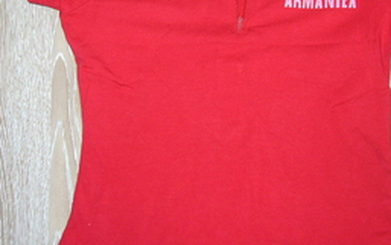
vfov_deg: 19.8
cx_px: 237
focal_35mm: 65
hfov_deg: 31.4
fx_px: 693
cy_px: 52
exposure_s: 1/60
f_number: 2.8
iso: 100
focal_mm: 5.8
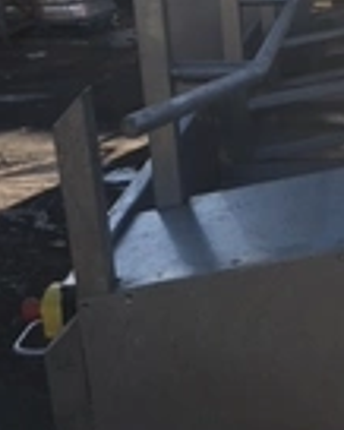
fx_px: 1055
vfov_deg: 22.9
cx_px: 417
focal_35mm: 83
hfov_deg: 17.6
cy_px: 297
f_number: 2.2
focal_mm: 4.15
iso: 25
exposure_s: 1/1221
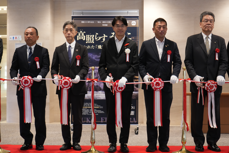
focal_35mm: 70
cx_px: 114
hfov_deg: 28.8
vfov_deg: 19.5
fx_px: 445
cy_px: 76
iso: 4000
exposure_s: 1/80
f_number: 5.6
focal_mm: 70
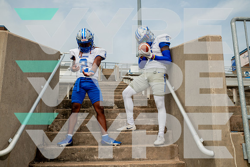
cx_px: 125
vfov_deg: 38.9
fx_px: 236
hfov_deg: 55.8
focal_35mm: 34
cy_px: 84
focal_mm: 34
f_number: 7.1
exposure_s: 1/400
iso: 125
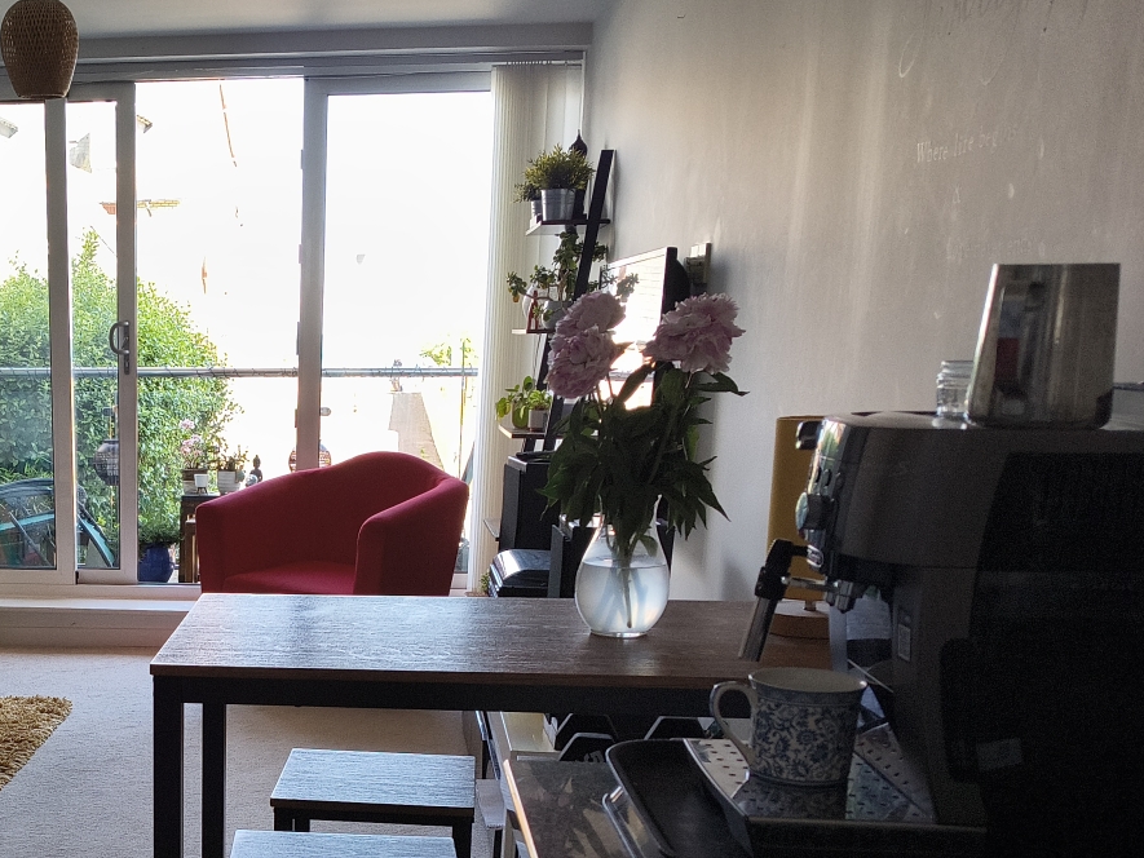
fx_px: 1553
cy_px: 765
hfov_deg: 38.1
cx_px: 145
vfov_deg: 29.7
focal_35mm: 47
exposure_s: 1/100
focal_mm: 4.81
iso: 141
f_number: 1.8
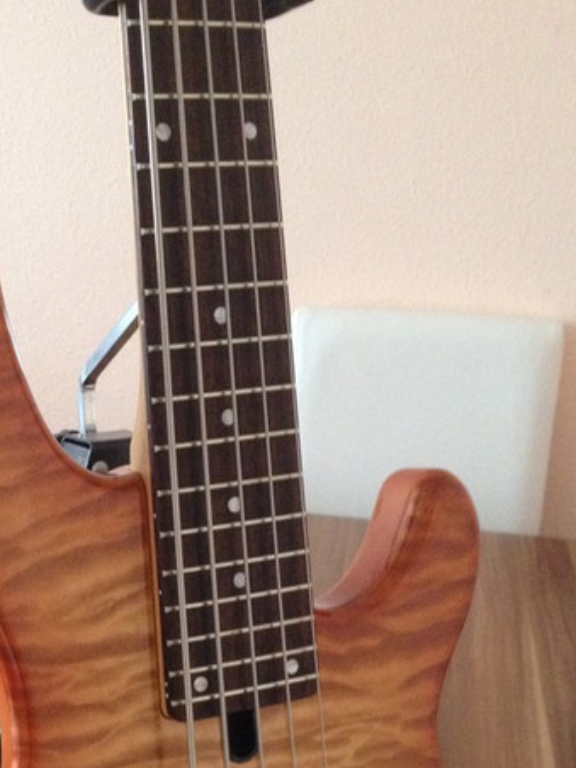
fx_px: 1376
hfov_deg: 23.3
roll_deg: -1.9
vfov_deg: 30.1
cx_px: 104
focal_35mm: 62
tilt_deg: -27.8
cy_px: 663
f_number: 2.4
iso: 320
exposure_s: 1/15
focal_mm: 4.28
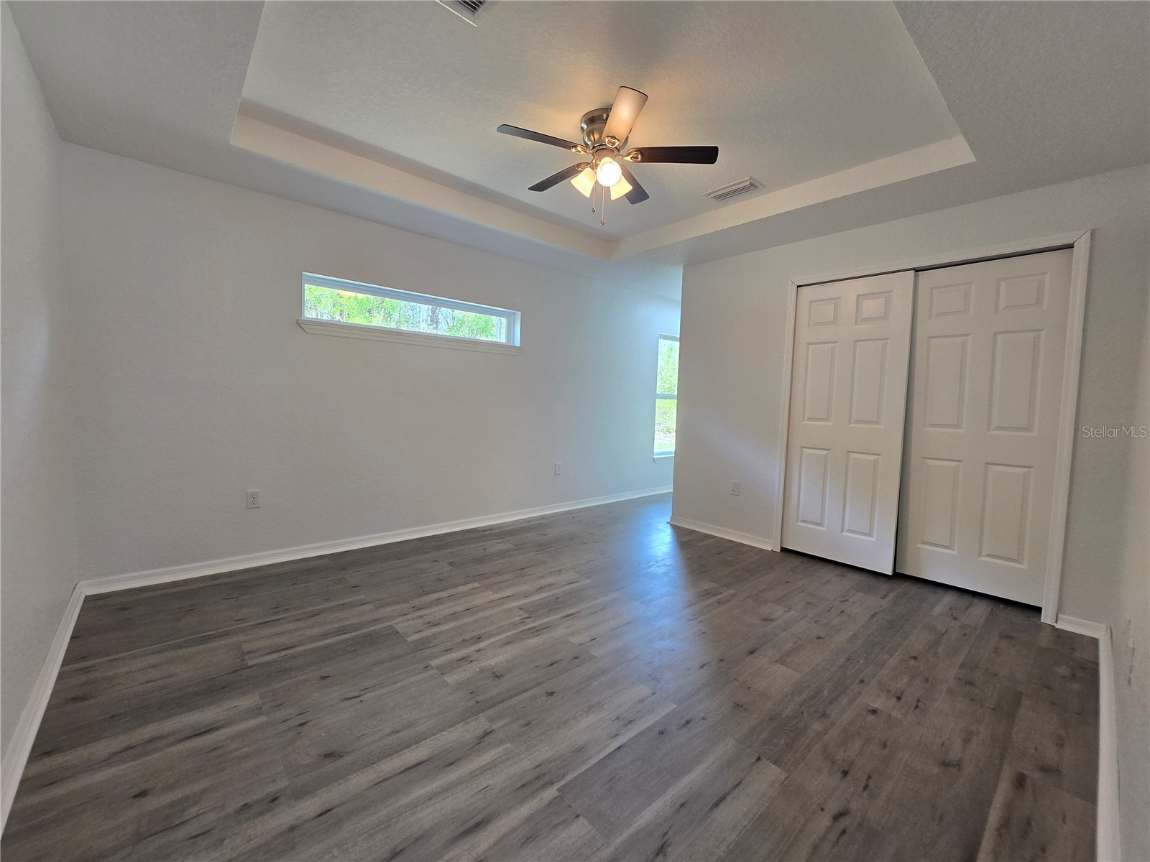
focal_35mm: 13
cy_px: 431
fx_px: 432
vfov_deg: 89.9
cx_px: 575
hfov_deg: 106.2
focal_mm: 2.2
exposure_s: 1/60
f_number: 2.2
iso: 64
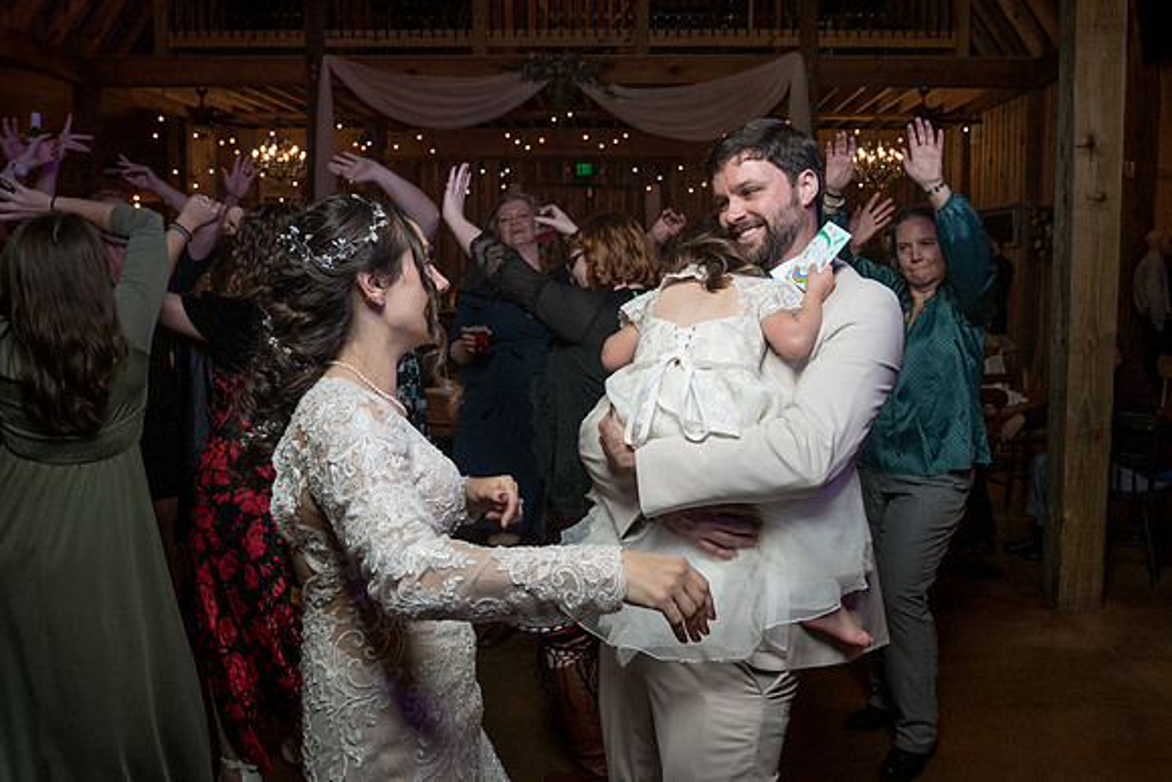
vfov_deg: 41.6
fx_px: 1029
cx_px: 642
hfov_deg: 59.2
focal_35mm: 32
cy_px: 353
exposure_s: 1/125
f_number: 5.6
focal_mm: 28
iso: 2000
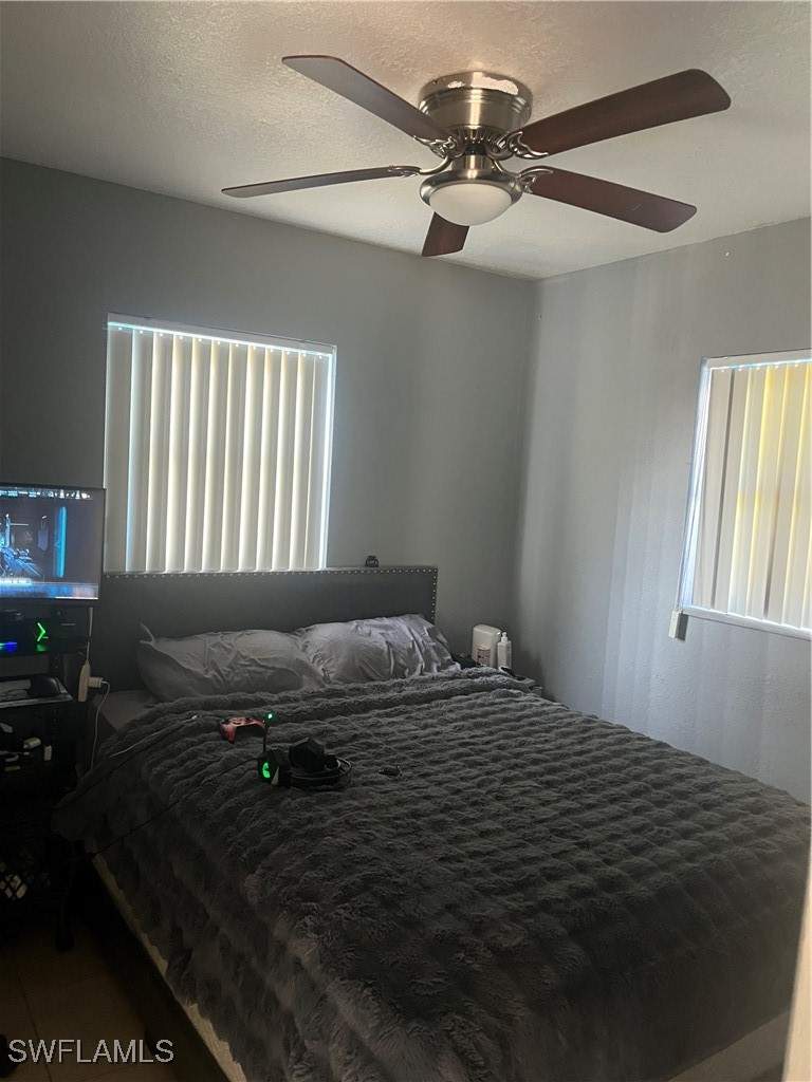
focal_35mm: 26
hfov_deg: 53.1
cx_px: 406
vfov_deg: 67.3
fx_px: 813
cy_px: 541
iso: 500
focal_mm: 5.1
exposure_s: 1/41
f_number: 1.6
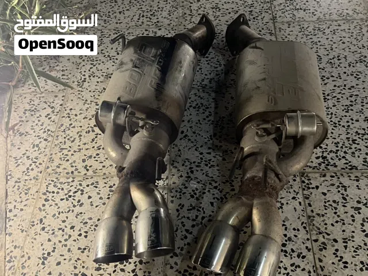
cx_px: 184
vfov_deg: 53.1
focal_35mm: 26
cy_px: 138
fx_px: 276
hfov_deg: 67.3
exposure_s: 1/50
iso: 320
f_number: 1.5
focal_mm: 5.7
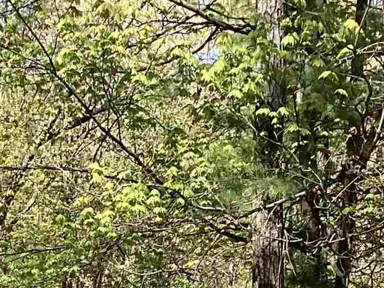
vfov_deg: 9.7
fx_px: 1553
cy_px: 629
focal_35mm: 140
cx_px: 29
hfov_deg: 13.9
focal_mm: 3.3
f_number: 2.4
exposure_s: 1/431
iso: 25
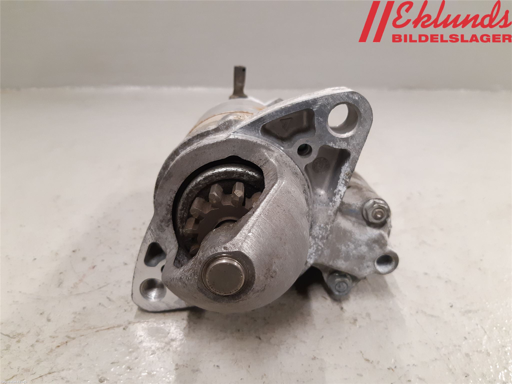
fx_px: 385
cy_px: 192
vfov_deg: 53.1
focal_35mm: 26
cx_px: 256
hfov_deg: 67.3
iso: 250
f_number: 1.7
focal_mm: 3.93
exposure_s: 1/50
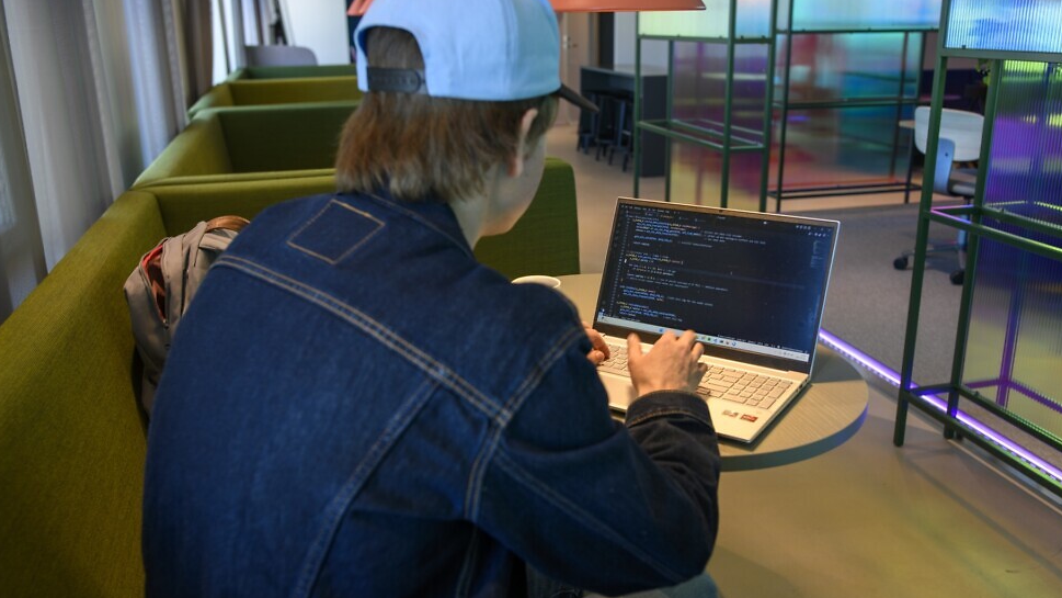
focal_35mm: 31
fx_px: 873
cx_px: 548
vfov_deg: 37.8
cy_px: 306
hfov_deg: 62.6
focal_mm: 28
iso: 125
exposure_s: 1/40
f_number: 3.5
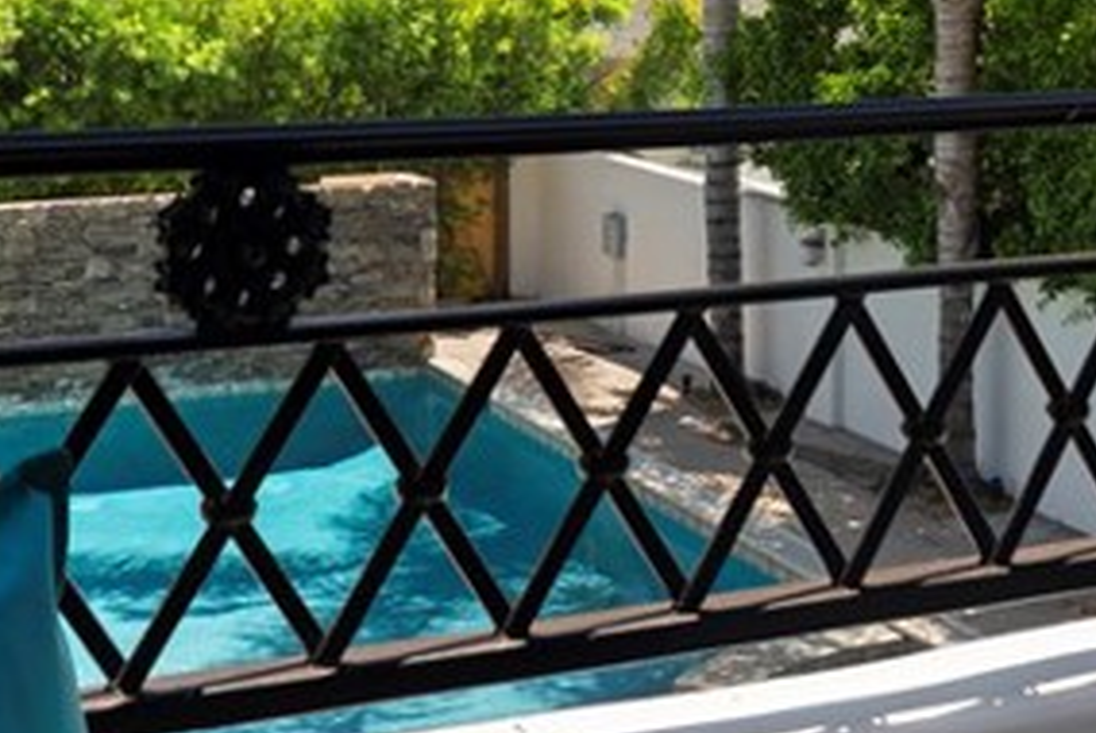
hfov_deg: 28.0
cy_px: -137
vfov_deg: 18.1
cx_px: 490
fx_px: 2194
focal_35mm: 72
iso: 80
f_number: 8
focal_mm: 20
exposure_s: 1/8
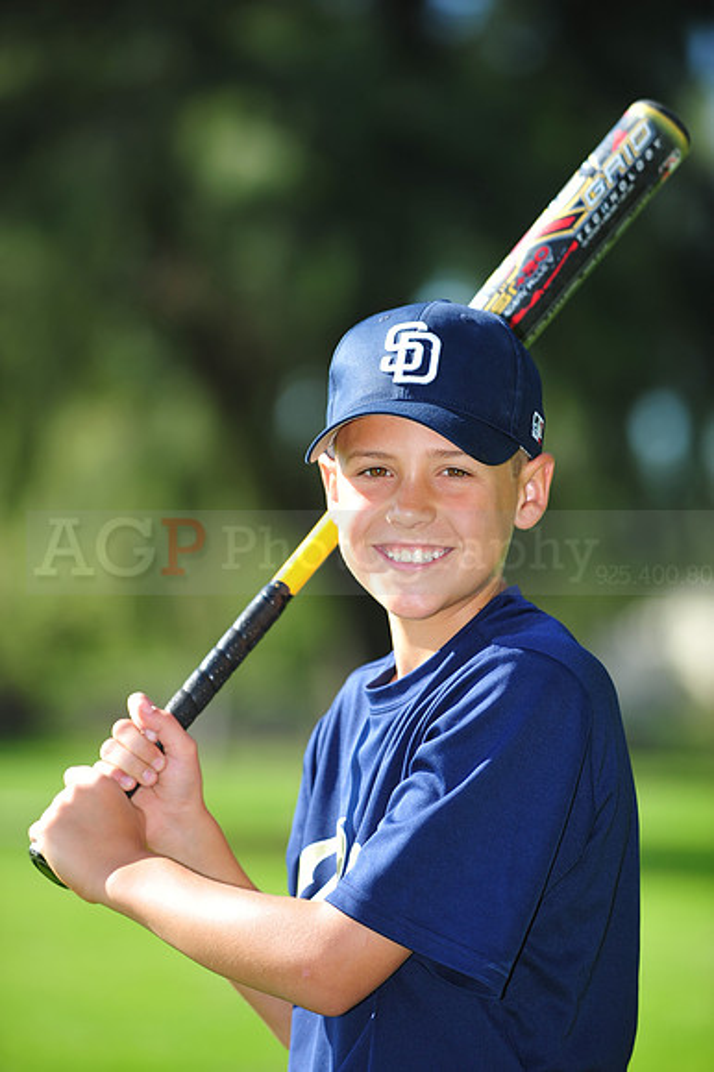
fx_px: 5957
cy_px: 536
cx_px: 357
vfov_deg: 10.3
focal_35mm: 200
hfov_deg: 6.9
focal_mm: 200
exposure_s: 1/640
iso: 200
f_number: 4.5
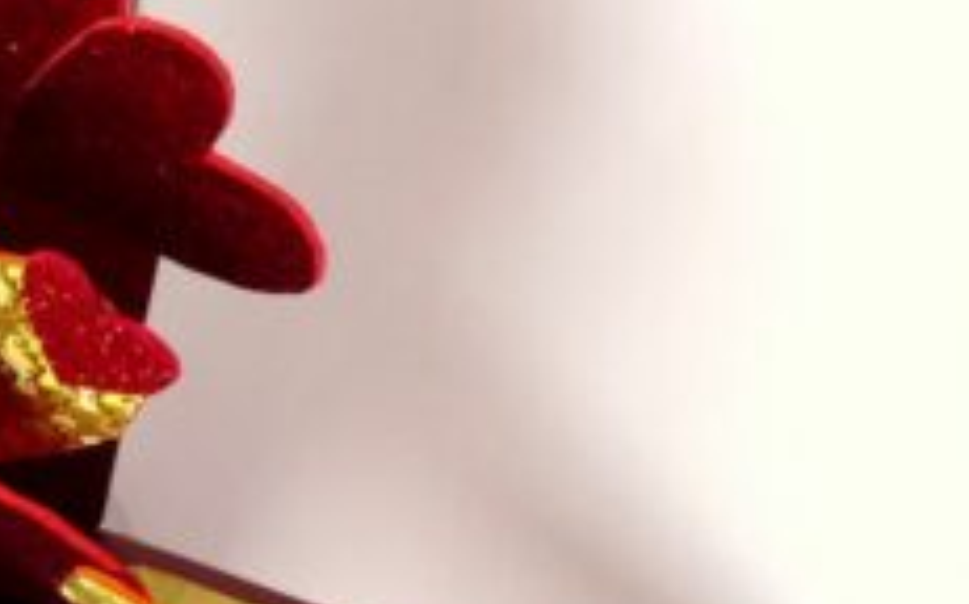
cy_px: 600
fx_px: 3563
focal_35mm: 135
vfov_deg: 9.6
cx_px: -201
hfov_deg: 15.0
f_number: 3.5
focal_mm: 8.7
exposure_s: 1/125
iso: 100
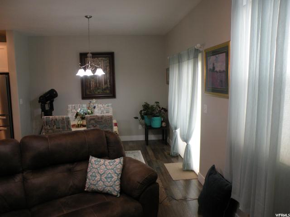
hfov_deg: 65.3
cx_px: 145
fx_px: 226
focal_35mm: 27
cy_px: 108
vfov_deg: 51.4
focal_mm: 4.7
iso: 181
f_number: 2.8
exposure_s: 1/60
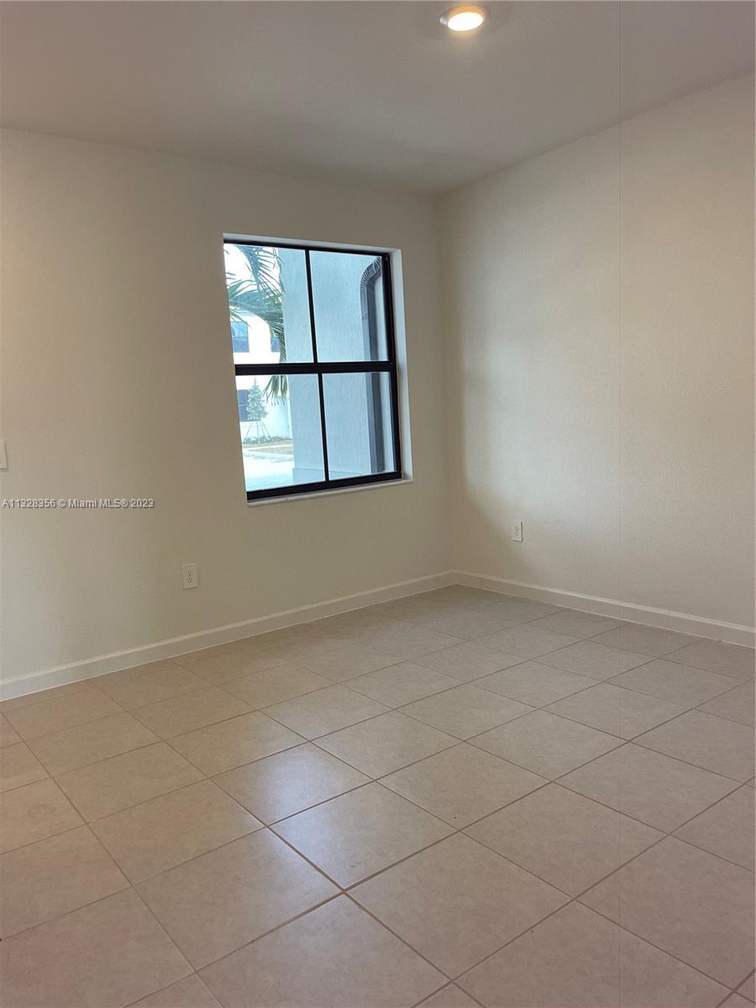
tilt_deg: -6.4
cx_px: 378
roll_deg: +3.0
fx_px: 757
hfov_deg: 53.1
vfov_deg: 67.3
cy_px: 504
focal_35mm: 26
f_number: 1.6
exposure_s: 1/120
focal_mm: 5.1
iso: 125
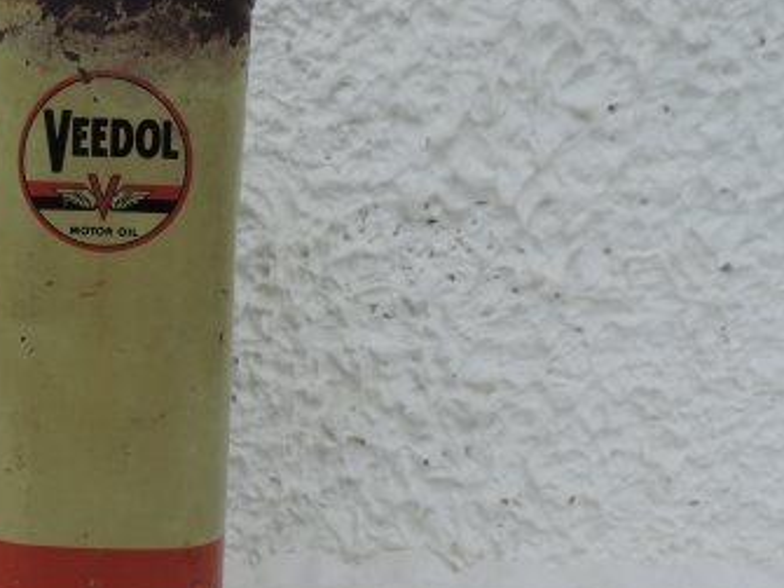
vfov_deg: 33.2
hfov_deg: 41.7
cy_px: 398
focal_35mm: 43
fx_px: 974
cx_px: 140
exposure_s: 1/640
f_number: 3
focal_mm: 4.3
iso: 80
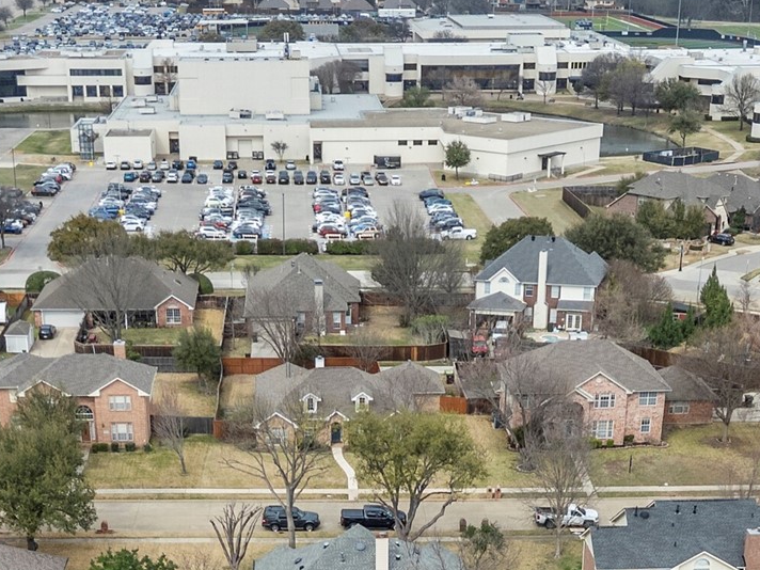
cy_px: 661
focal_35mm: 69
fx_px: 1515
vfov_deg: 20.1
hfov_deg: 28.2
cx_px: 360
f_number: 1.7
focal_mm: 6.72
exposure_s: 1/2000
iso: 120
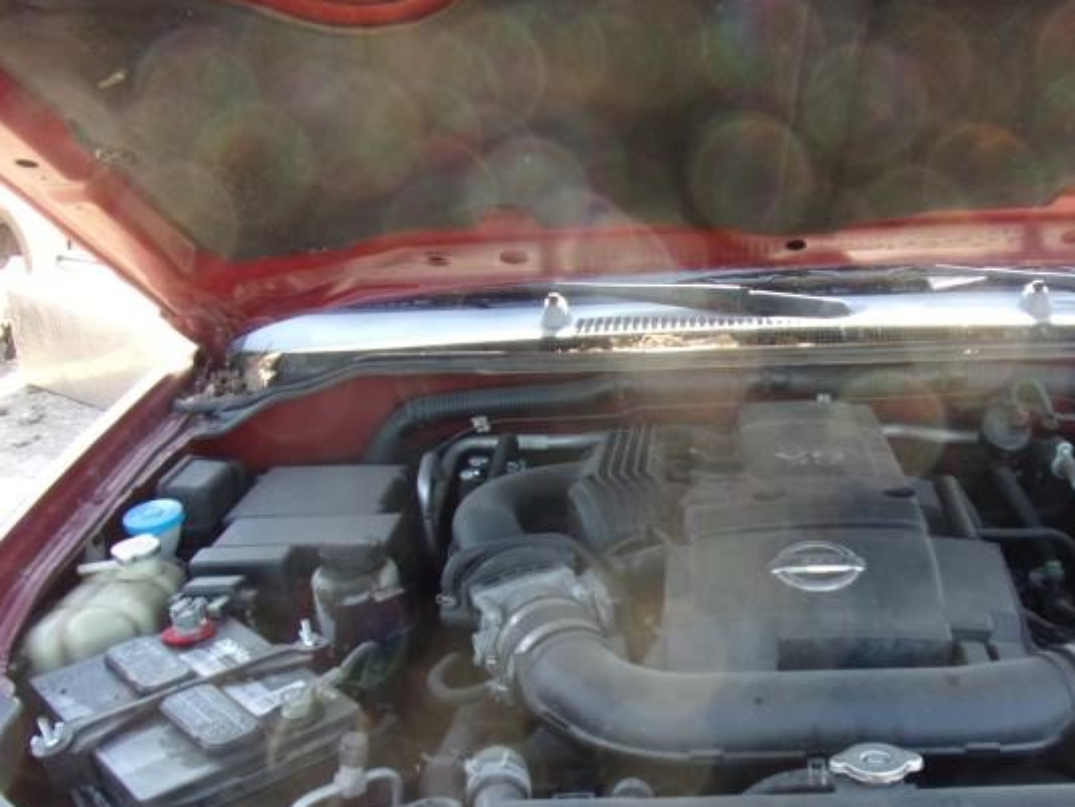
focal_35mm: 36
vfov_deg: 39.0
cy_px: 565
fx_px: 1118
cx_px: 742
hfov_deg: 50.1
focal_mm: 4.3
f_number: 3.3
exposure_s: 1/90
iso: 80
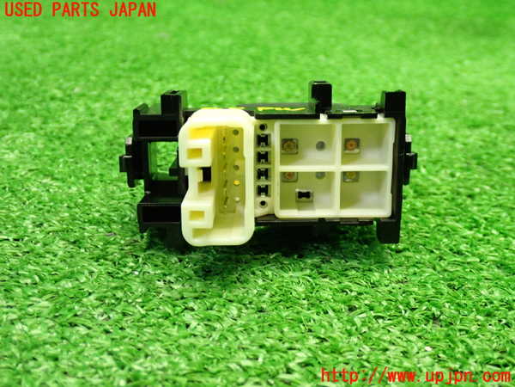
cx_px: 258
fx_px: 655
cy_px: 194
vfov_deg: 32.9
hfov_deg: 42.9
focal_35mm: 44
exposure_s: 1/40
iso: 640
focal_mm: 7.84
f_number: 2.9
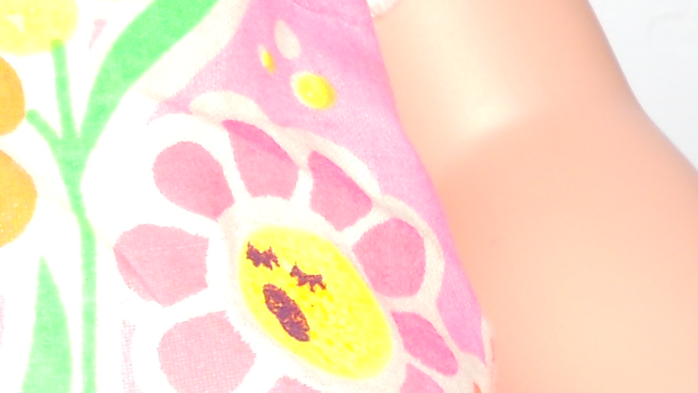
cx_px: -221
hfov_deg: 14.9
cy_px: 494
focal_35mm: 137
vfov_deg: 8.7
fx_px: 2536
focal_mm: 5.8
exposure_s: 1/25
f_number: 3.5
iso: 80
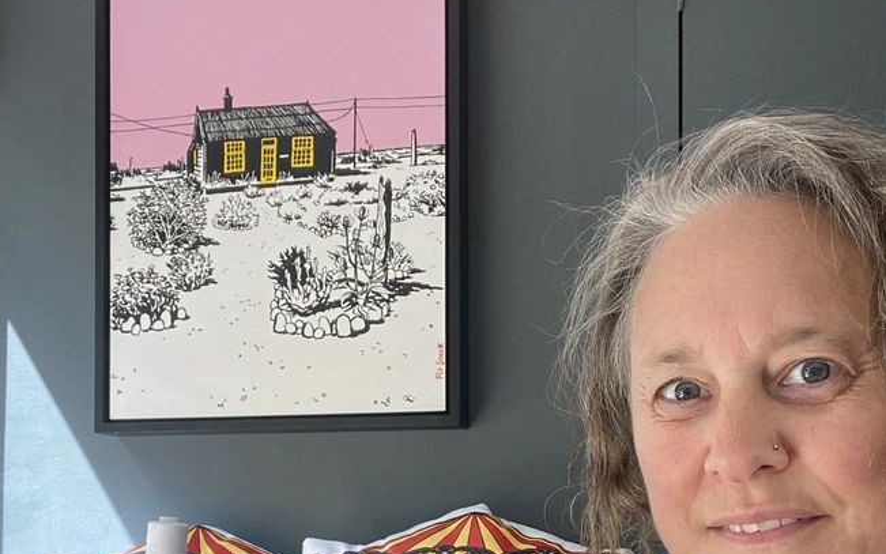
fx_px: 1038
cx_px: 438
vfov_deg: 28.7
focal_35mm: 43
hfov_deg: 46.2
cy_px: 497
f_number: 2.2
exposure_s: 1/80
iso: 64
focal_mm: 2.71
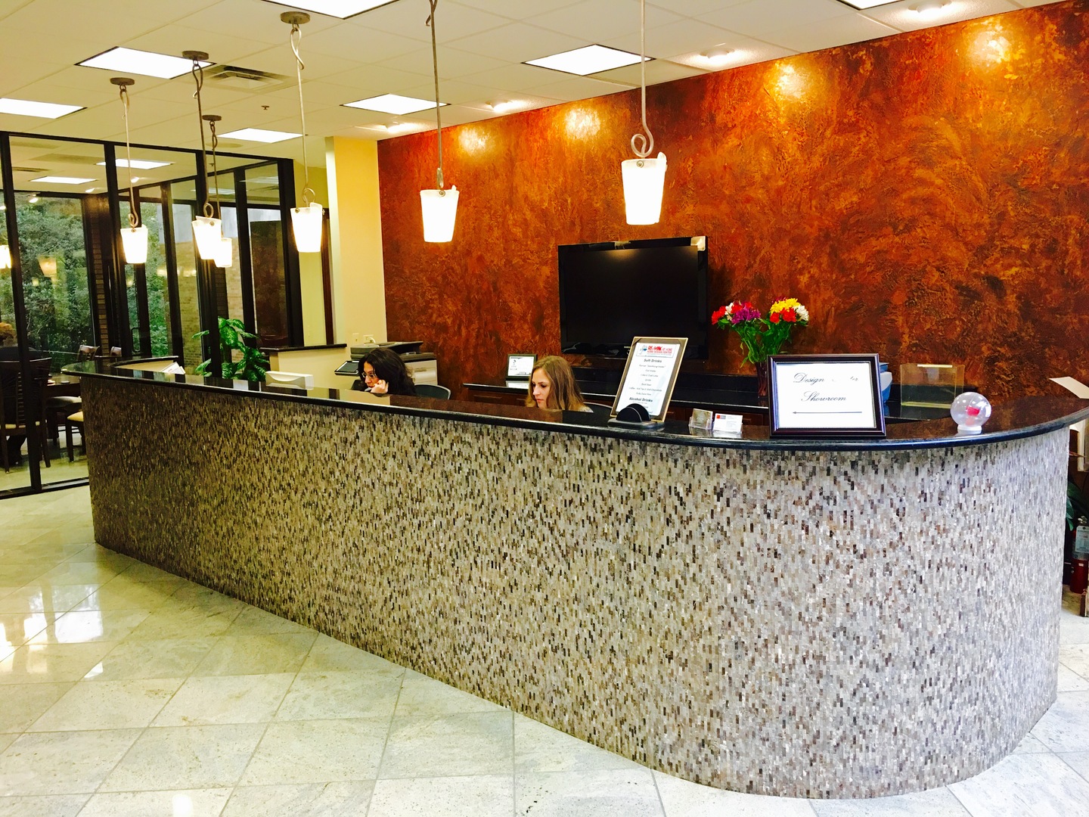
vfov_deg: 48.2
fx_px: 912
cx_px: 544
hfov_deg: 61.7
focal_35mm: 29
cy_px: 408
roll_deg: +1.6
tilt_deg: -6.7
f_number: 2.2
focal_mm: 4.15
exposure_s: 1/15
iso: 50
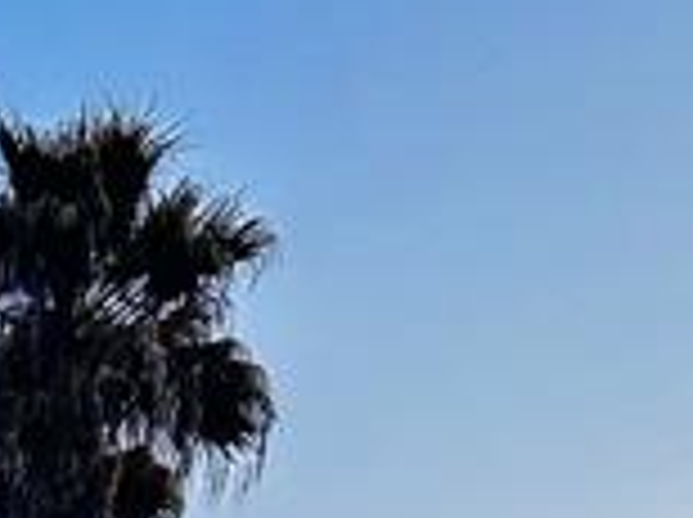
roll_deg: -0.5
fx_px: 3458
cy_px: 1261
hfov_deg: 11.2
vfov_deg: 7.9
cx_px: -207
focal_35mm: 173
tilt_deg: +2.1
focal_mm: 5.7
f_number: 1.5
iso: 50
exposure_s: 1/446
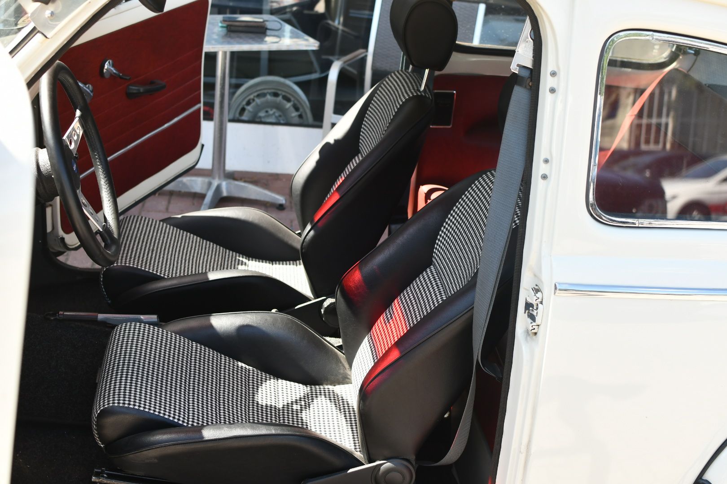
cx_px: 364
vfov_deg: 26.0
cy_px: 242
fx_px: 1050
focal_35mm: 52
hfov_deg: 38.2
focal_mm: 35
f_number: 4.5
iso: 400
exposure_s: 1/250
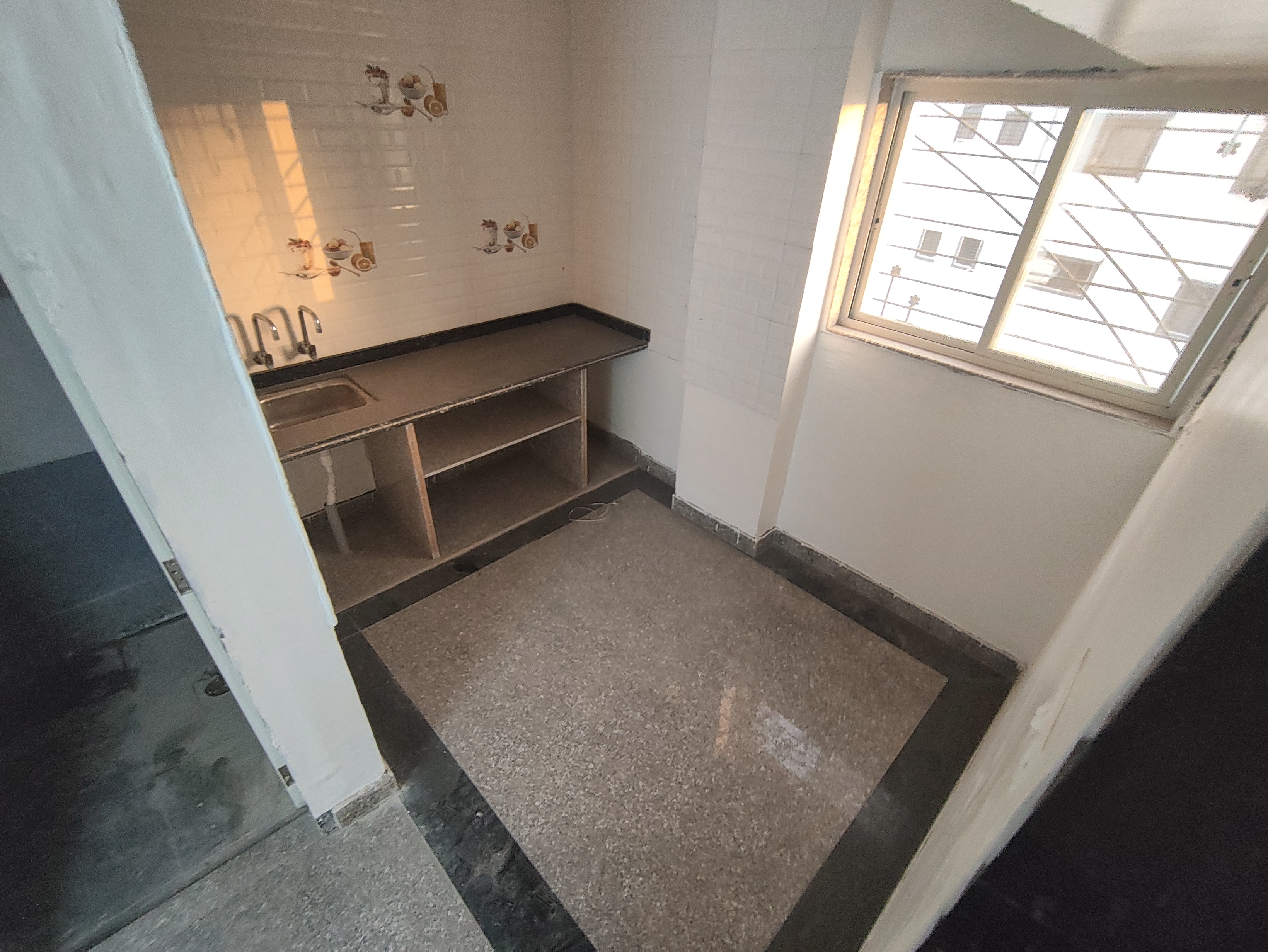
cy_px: 476
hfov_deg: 98.1
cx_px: 634
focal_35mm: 15
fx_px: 550
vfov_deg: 81.8
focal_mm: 1.64
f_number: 2.2
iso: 509
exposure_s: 1/33.3
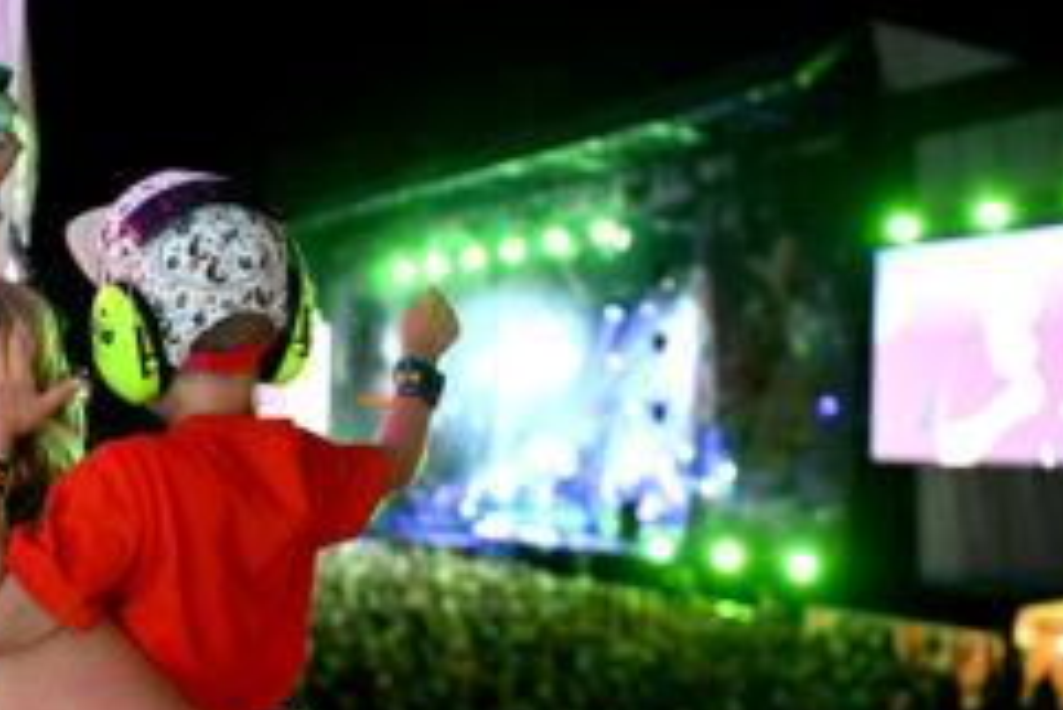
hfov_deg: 35.0
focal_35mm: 56
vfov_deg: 24.2
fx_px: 1654
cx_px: 289
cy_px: 417
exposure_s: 1/160
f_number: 2.8
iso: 5000
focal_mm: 35
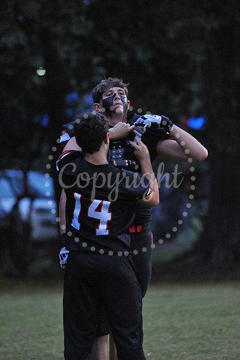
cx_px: 120
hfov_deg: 3.9
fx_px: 3504
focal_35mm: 350
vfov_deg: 5.9
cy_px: 180
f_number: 6
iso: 6400
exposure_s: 1/200
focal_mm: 350
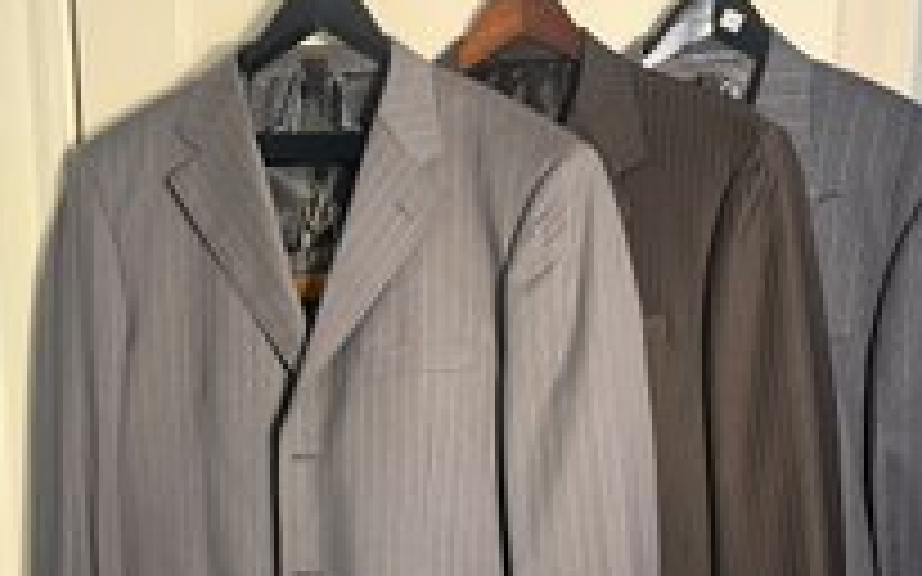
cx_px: 403
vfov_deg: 27.2
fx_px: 1156
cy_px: 497
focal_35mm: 46
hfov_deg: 43.4
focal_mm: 5.7
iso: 80
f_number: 1.5
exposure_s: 1/60
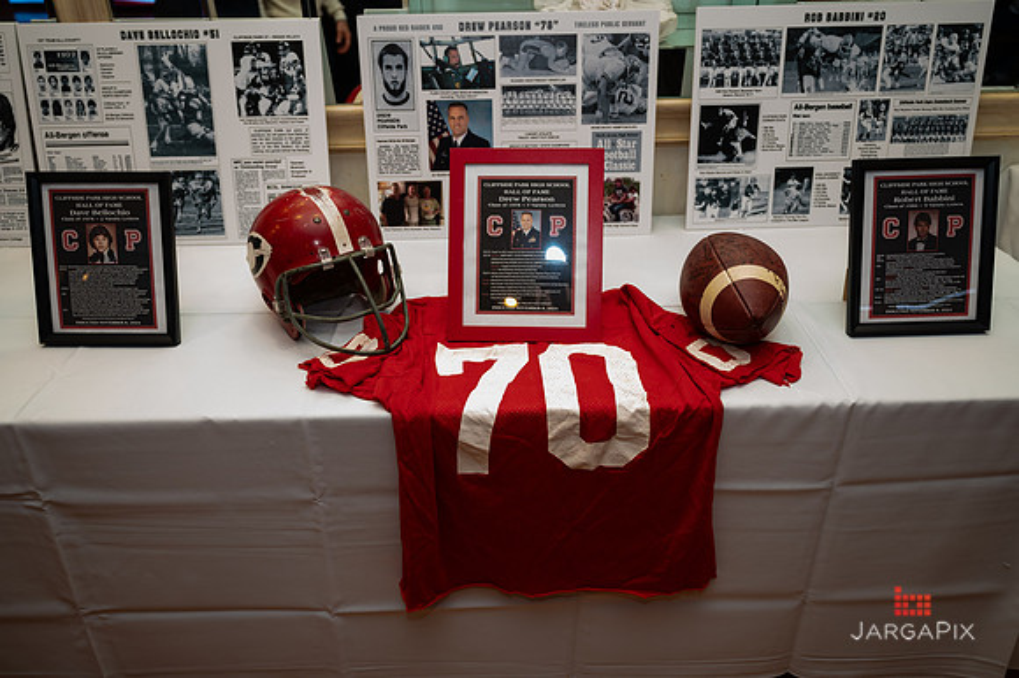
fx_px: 806
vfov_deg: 45.6
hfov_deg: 64.6
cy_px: 339
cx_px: 510
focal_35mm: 28
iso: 1600
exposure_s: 1/200
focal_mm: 28.5
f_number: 3.2
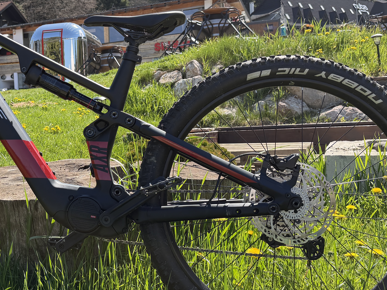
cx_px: 75
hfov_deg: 37.5
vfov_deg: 29.7
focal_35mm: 49
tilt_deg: -1.6
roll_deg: +4.9
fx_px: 548
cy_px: 136
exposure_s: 1/2053
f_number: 1.78
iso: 100
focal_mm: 6.76
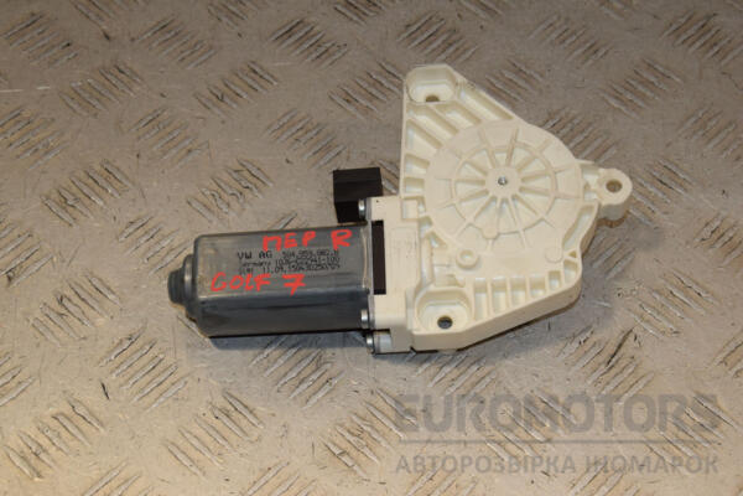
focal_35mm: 75
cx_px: 372
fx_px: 1548
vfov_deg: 18.2
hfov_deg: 27.0
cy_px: 248
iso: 800
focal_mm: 50
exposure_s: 1/200
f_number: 10
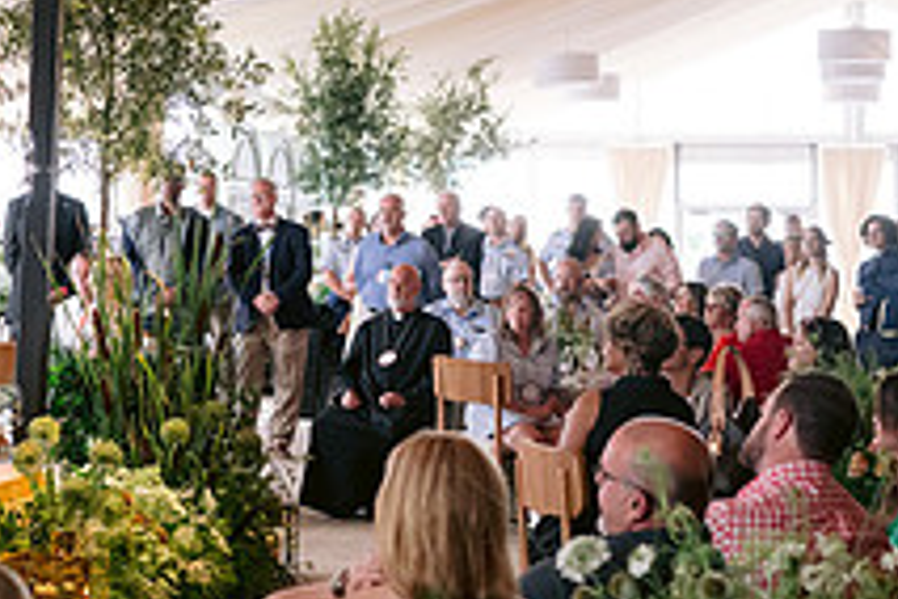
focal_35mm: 96
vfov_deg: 14.2
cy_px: 200
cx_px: 186
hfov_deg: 21.0
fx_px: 2394
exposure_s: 1/160
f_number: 3.5
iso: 1250
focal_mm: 35
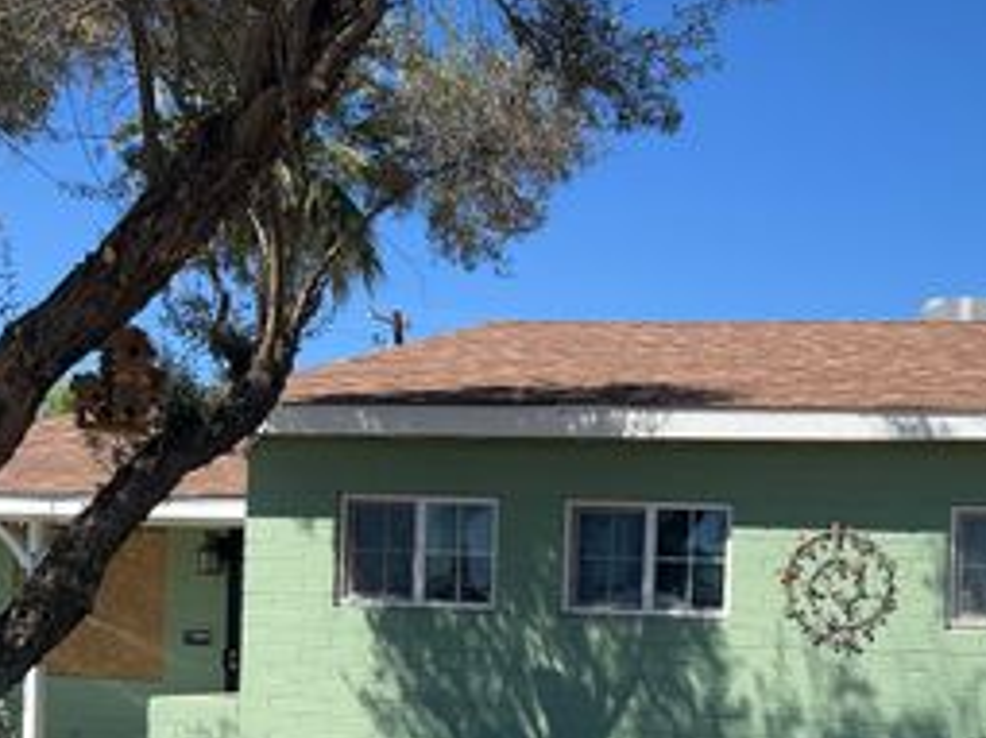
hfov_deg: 35.5
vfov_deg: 27.7
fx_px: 1452
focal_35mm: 51
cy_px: 628
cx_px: 866
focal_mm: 5.7
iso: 50
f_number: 1.5
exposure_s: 1/4274
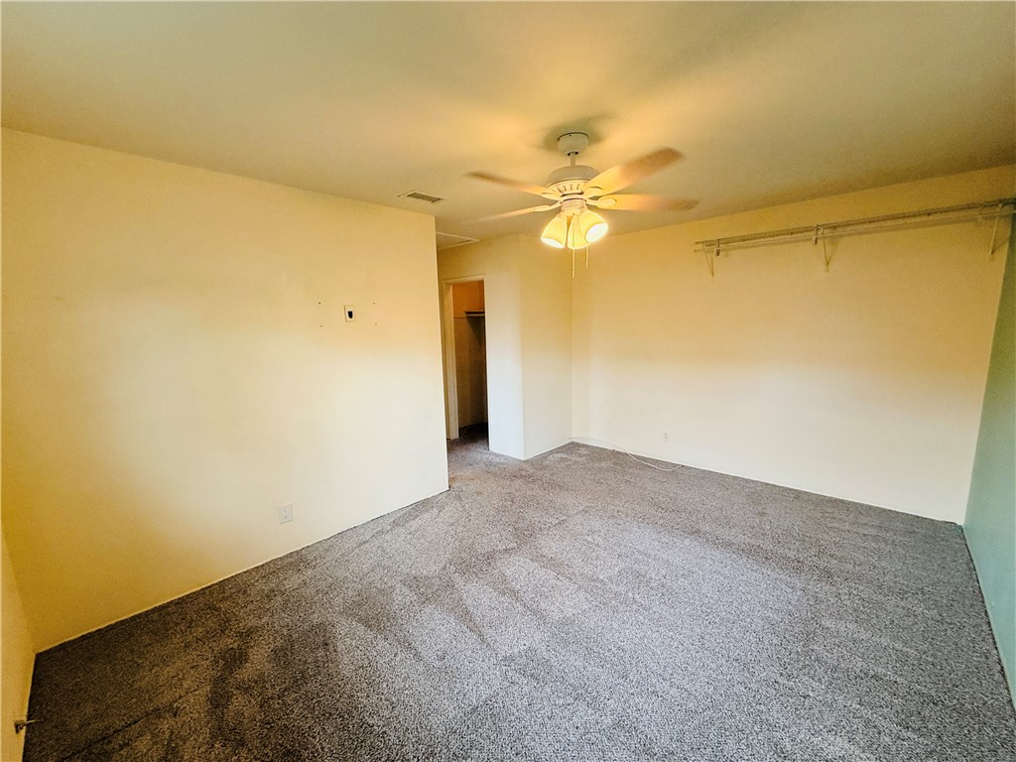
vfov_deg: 85.7
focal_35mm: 14
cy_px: 381
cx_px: 508
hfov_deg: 102.1
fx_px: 411
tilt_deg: -8.7
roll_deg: +1.7
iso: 200
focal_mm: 2.22
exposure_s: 1/60
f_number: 2.2
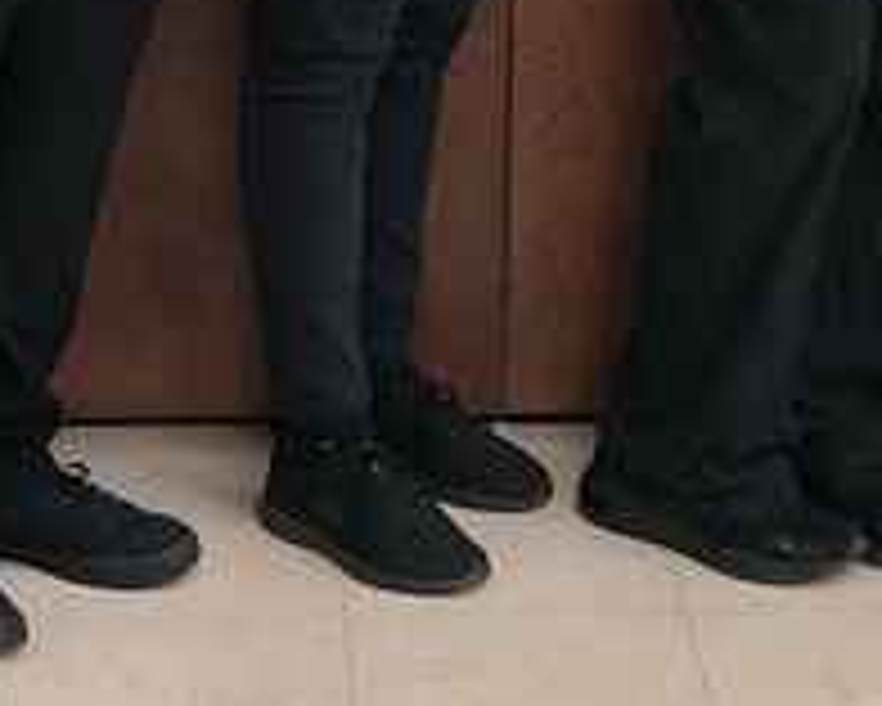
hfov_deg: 13.5
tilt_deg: -10.3
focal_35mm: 143
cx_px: 450
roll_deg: +0.1
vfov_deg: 10.4
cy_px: -427
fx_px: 3735
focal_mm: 3.99
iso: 50
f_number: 1.8
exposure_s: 1/15
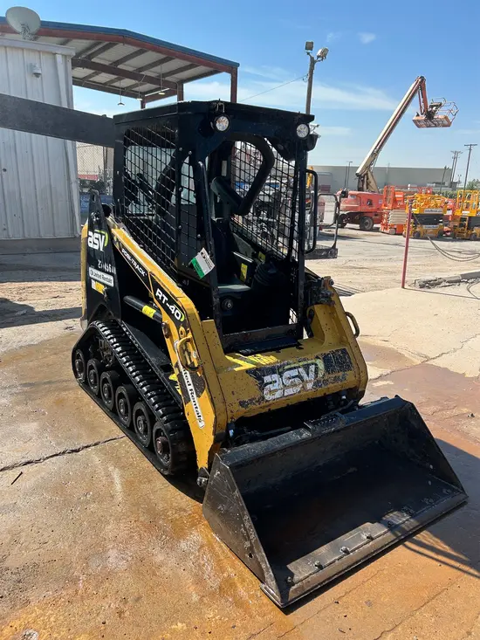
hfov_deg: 53.1
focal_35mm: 26
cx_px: 240
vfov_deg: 67.3
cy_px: 320
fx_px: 481
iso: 50
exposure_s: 1/2457
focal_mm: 5.7
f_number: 1.5
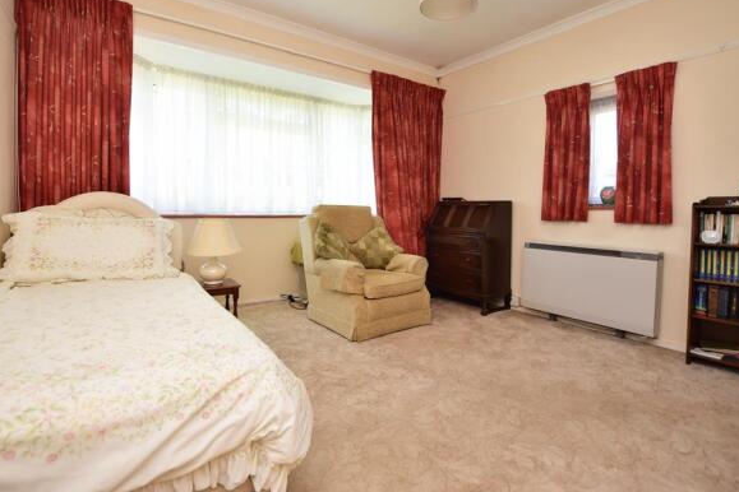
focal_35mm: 17
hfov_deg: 93.3
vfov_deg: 70.2
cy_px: 220
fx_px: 349
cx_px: 368
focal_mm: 10
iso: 250
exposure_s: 1/50
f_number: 5
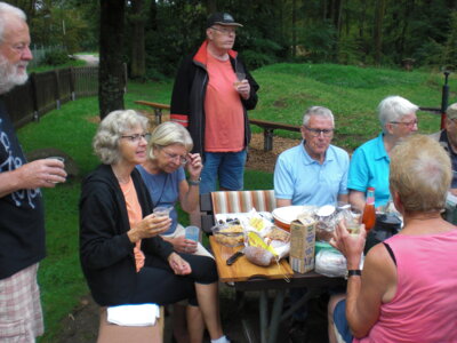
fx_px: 502
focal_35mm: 38
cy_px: 172
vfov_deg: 37.7
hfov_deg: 49.0
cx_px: 228
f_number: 3.1
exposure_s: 1/200
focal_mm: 6.3
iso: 64
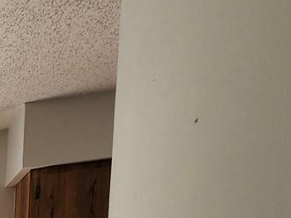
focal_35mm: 63
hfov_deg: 16.4
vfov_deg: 16.8
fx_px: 530
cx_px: -368
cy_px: 446
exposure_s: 1/60
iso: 64
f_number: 2.2
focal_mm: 2.2
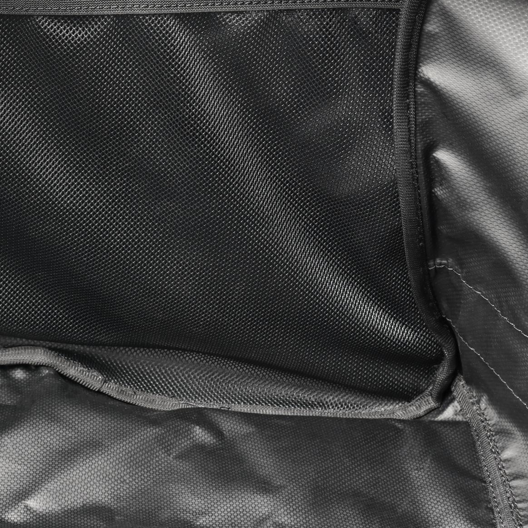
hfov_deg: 13.2
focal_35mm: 131
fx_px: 2261
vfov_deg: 13.3
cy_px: 160
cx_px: 29
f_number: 11
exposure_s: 1/200
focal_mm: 70
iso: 640
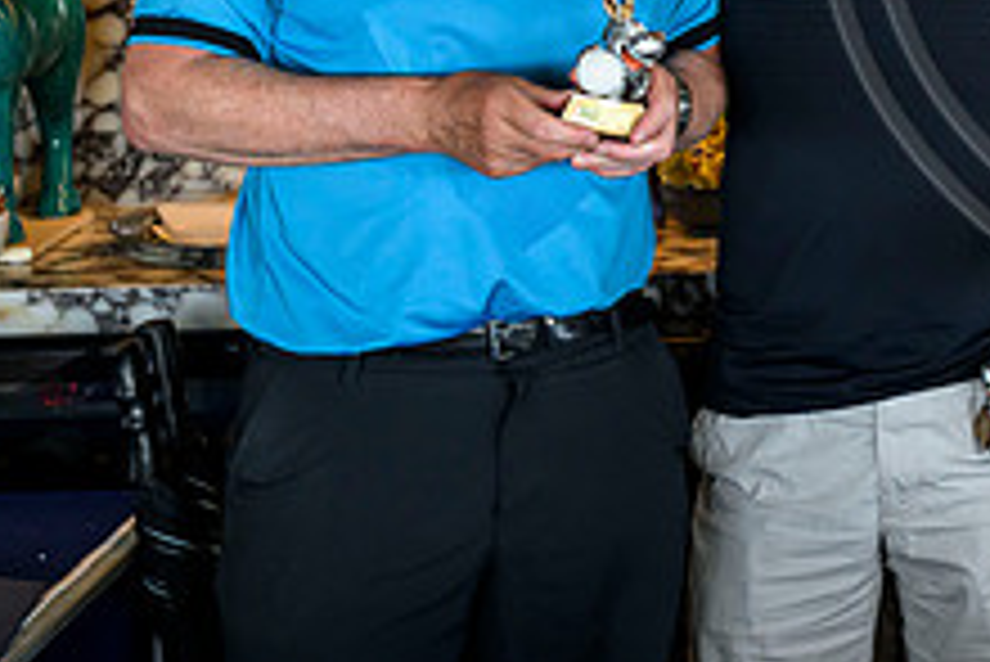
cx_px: 1278
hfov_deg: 18.9
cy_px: -133
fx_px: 2752
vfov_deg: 13.3
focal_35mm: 100
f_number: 4.5
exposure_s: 1/320
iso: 2000
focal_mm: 38
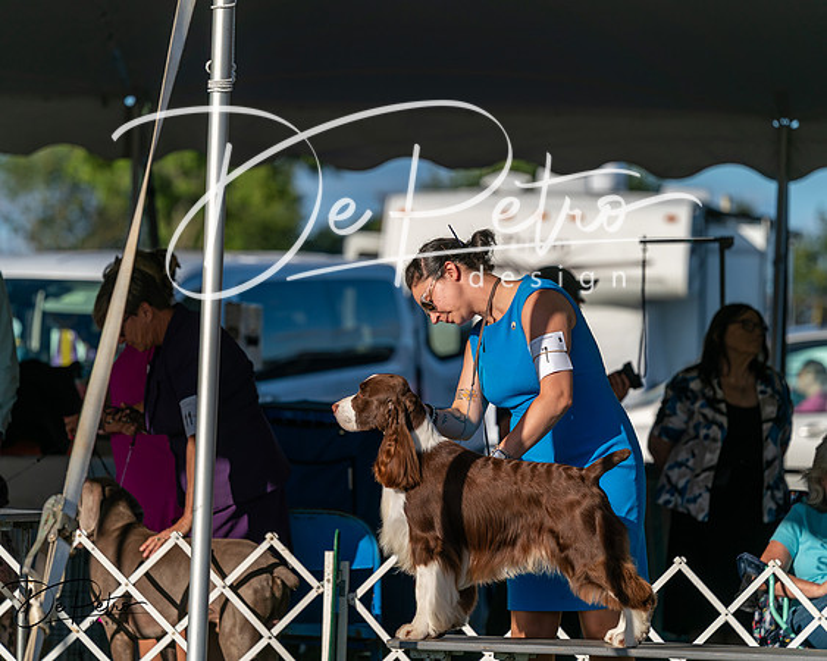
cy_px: 330
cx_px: 414
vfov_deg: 6.9
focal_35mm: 225
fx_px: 5511
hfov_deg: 8.6
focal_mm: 200
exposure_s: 1/1250
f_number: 4.5
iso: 100
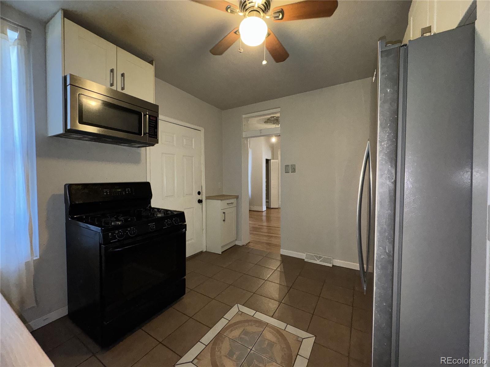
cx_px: 245
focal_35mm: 14
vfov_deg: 85.7
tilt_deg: -1.7
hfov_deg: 102.1
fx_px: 198
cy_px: 184
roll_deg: +0.2
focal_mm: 2.22
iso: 250
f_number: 2.2
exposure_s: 1/60
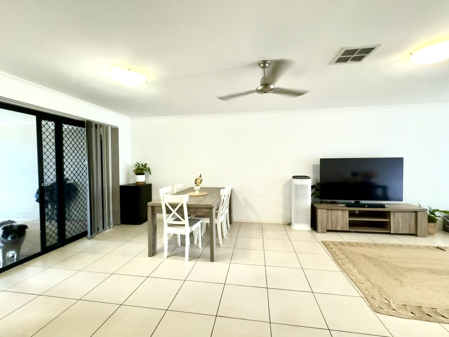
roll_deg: +0.9
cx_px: 224
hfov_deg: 102.1
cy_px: 168
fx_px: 182
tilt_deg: -0.2
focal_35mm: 14
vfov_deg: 85.7
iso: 320
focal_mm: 2.22
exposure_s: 1/50
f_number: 2.2
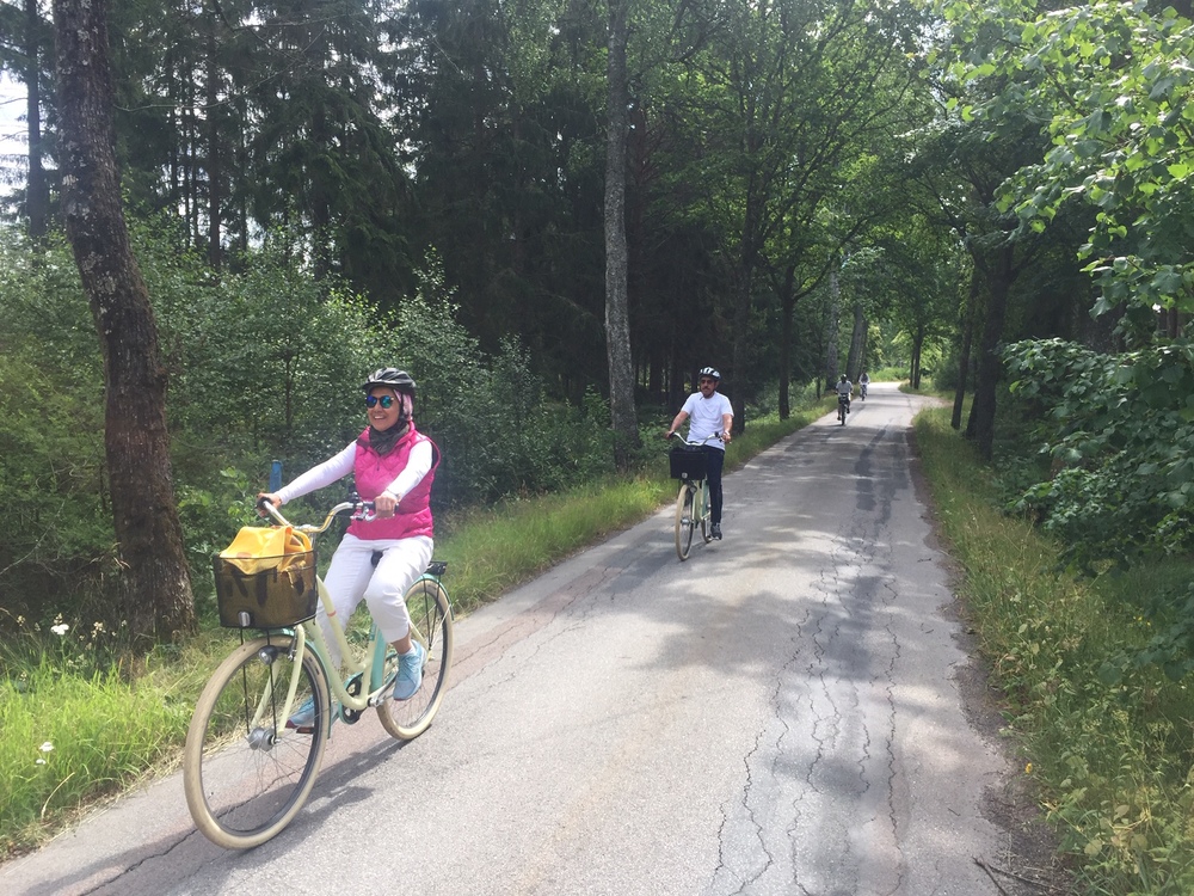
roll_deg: -1.2
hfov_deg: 61.7
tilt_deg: -6.7
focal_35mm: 29
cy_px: 448
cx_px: 597
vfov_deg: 48.2
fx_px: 1000
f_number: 2.2
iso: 32
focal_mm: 4.15
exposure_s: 1/682
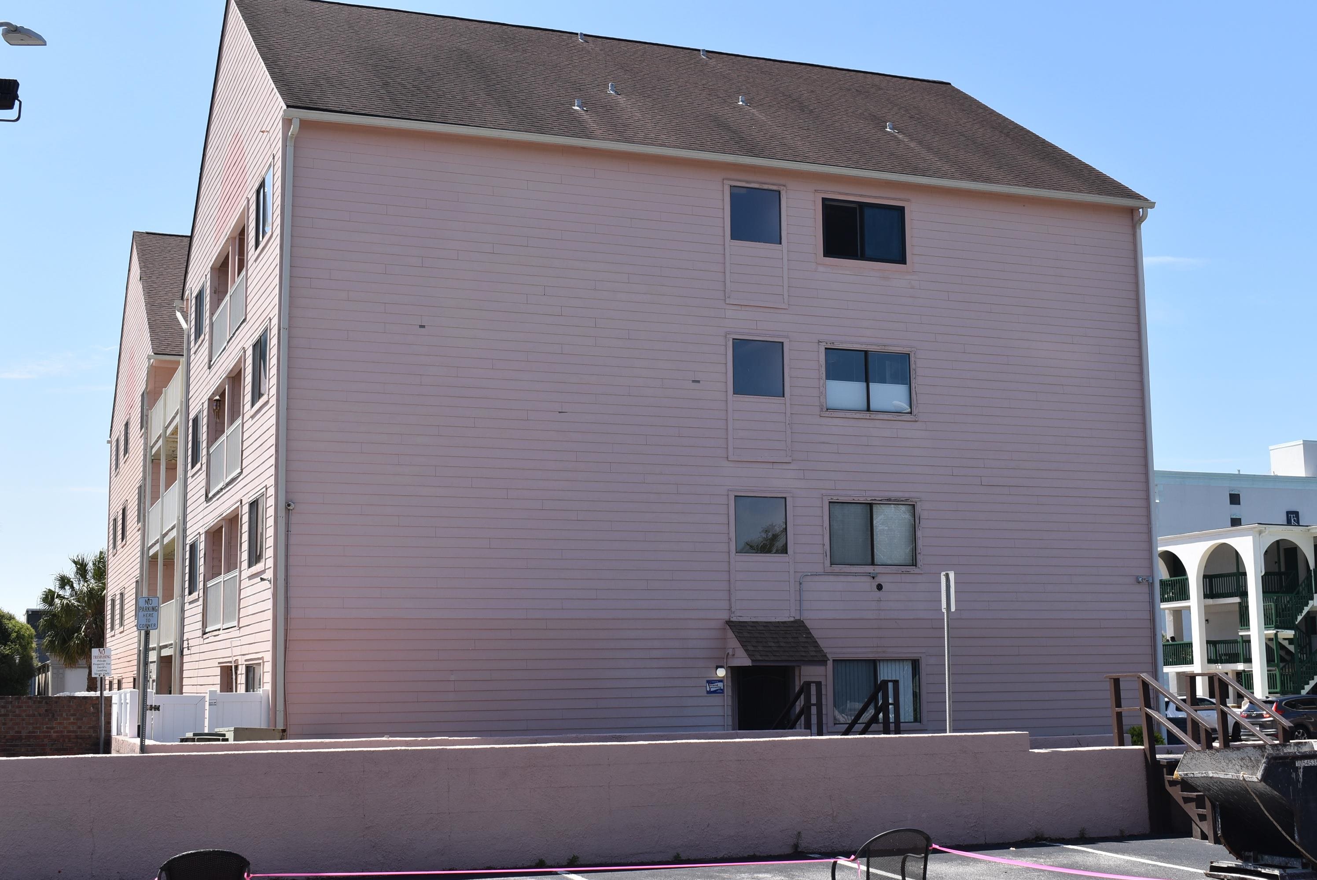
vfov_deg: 29.0
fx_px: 1702
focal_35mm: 46
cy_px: 440
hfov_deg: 42.3
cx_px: 658
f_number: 9
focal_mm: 31
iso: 200
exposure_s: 1/320
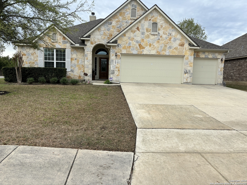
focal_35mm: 26
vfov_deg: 53.1
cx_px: 124
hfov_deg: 67.3
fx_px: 186
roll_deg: -2.0
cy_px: 92
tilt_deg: -5.2
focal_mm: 5.96
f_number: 1.6
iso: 50
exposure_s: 1/2288
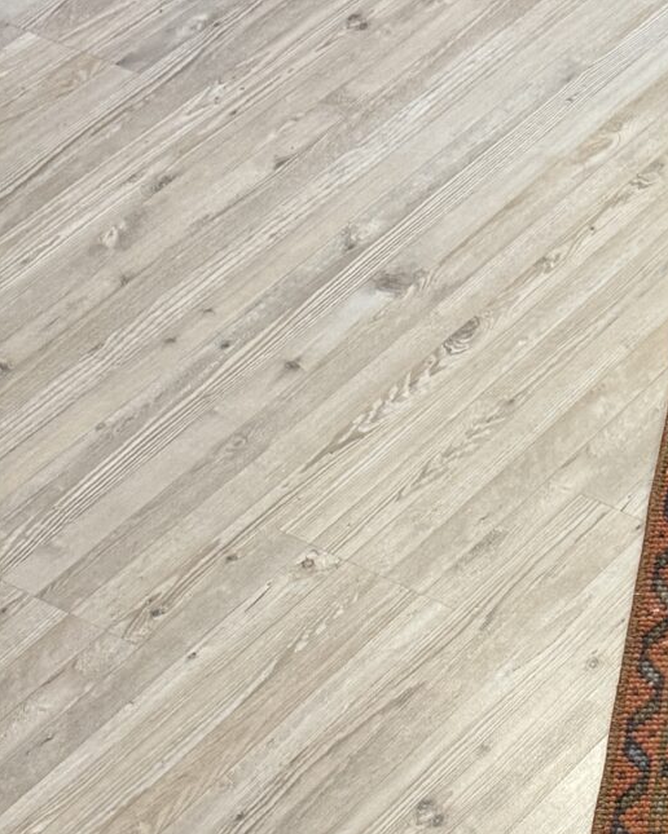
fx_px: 2298
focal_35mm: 93
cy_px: 1053
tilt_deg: -53.8
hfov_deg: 14.4
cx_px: 1239
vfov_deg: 19.2
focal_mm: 6.76
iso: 200
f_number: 1.78
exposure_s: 1/50
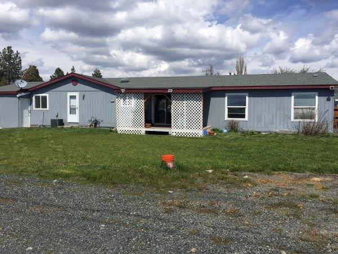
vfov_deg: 48.2
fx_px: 283
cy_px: 127
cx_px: 169
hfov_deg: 61.7
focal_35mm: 29
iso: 32
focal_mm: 4.15
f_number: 2.2
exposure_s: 1/3597
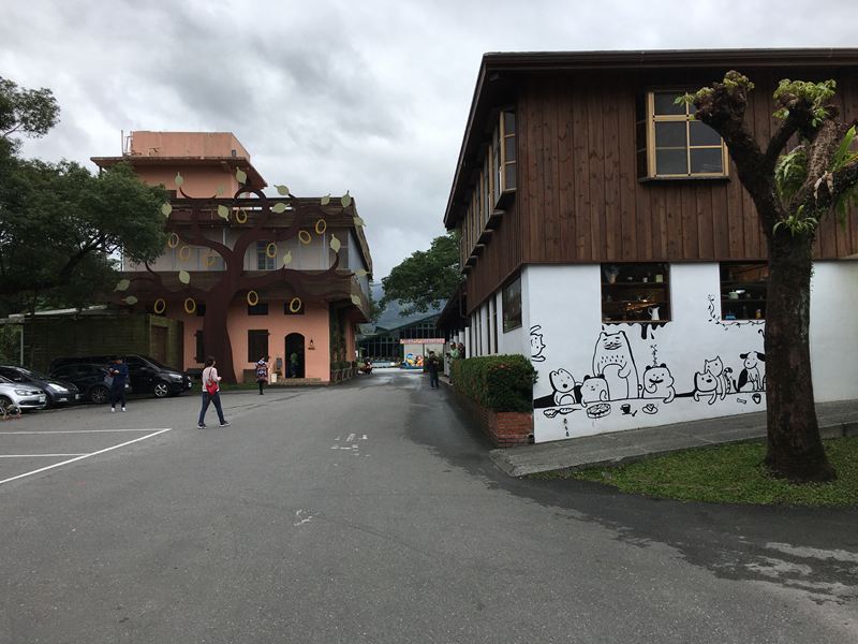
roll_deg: +0.5
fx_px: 719
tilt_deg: +4.1
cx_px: 429
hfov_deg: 61.7
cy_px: 322
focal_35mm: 29
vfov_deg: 48.2
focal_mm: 4.15
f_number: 2.2
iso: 25
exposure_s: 1/1183
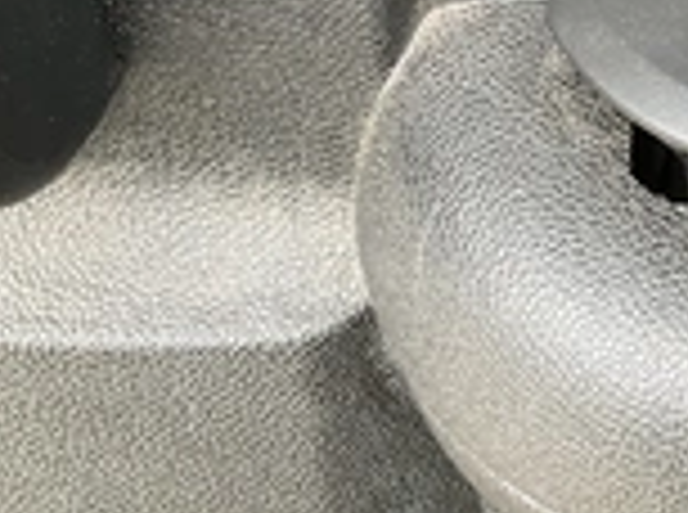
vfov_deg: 18.9
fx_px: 1507
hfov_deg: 23.2
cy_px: 36
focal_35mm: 76
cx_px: 859
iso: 64
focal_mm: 3
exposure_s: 1/122
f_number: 1.8
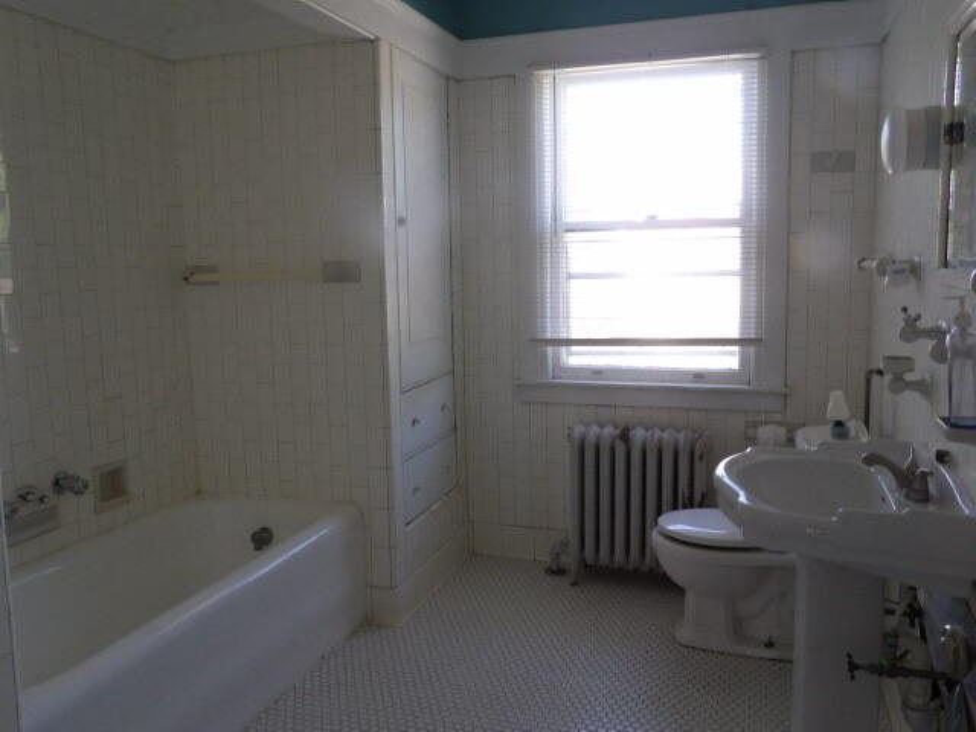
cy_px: 366
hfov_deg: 63.4
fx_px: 789
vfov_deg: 49.7
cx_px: 488
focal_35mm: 28
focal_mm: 5
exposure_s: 1/33
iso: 165
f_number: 3.4
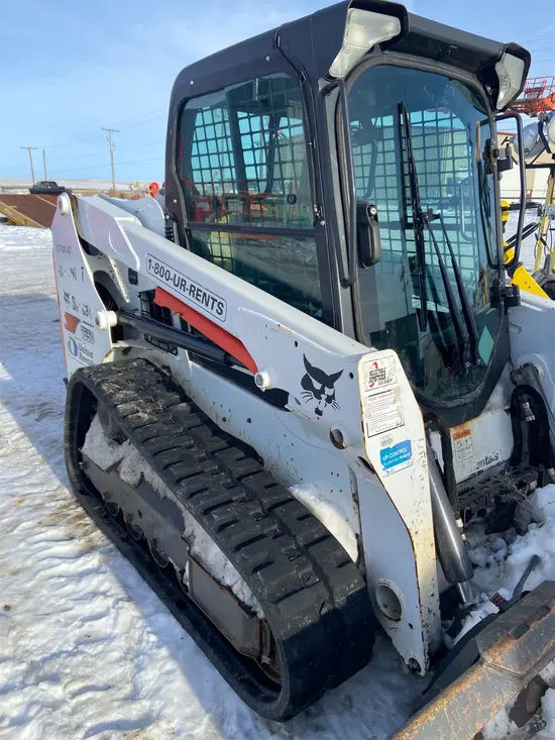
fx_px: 556
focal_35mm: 26
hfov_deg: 53.1
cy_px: 370
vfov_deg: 67.3
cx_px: 278
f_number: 1.8
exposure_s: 1/2410
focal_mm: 4.25
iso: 32
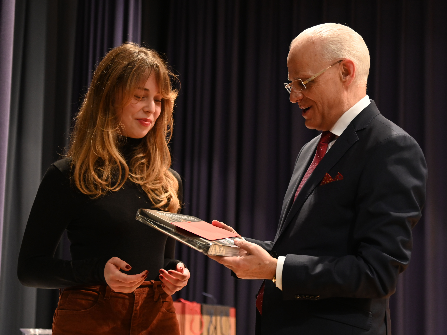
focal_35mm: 77
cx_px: 225
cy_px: 171
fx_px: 994
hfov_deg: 25.3
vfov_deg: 19.1
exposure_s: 1/60
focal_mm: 65
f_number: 4
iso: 2800
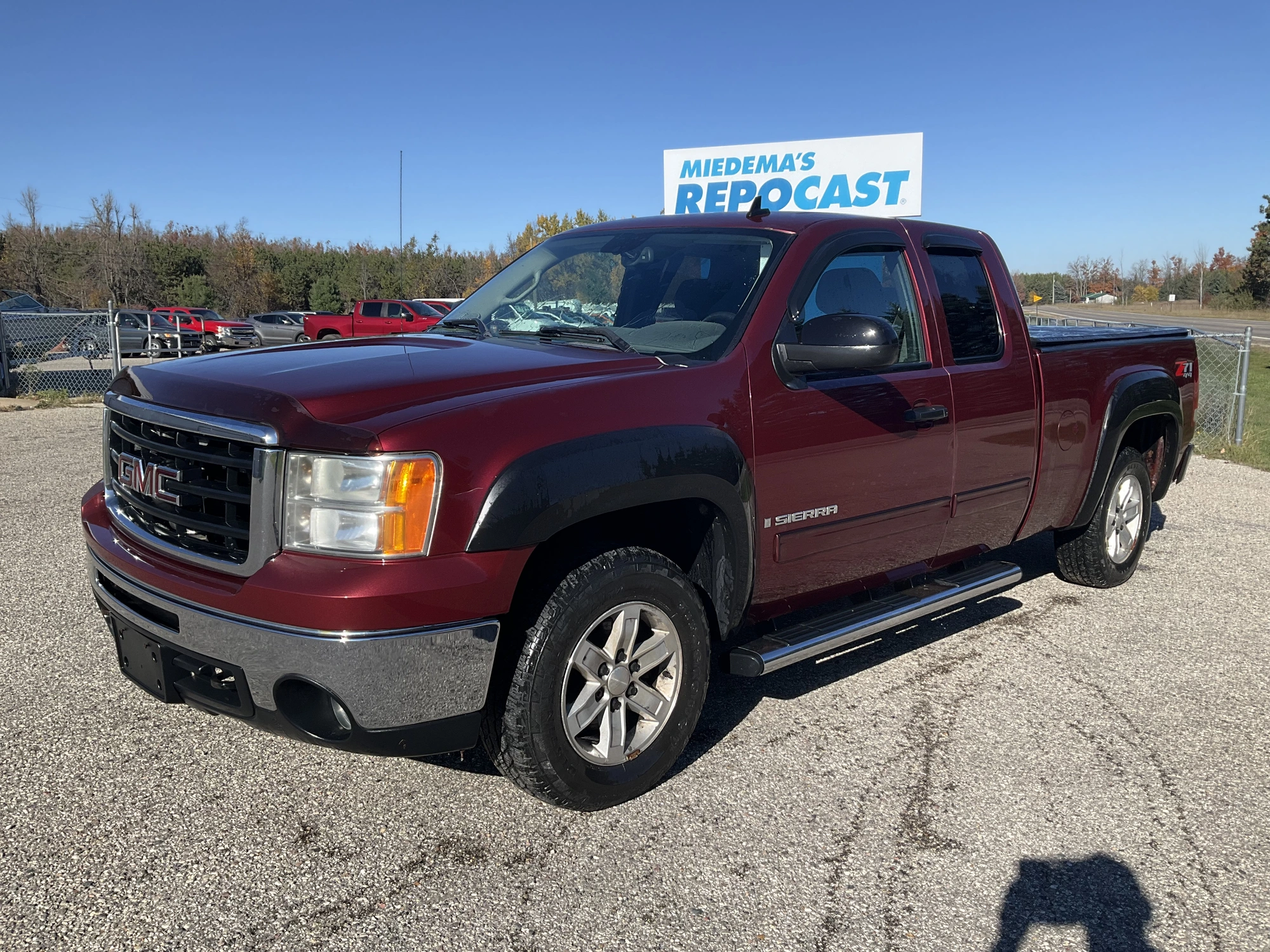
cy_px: 476
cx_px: 635
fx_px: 1064
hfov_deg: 61.7
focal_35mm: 29
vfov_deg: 48.2
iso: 25
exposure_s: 1/1912
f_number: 1.8
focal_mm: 3
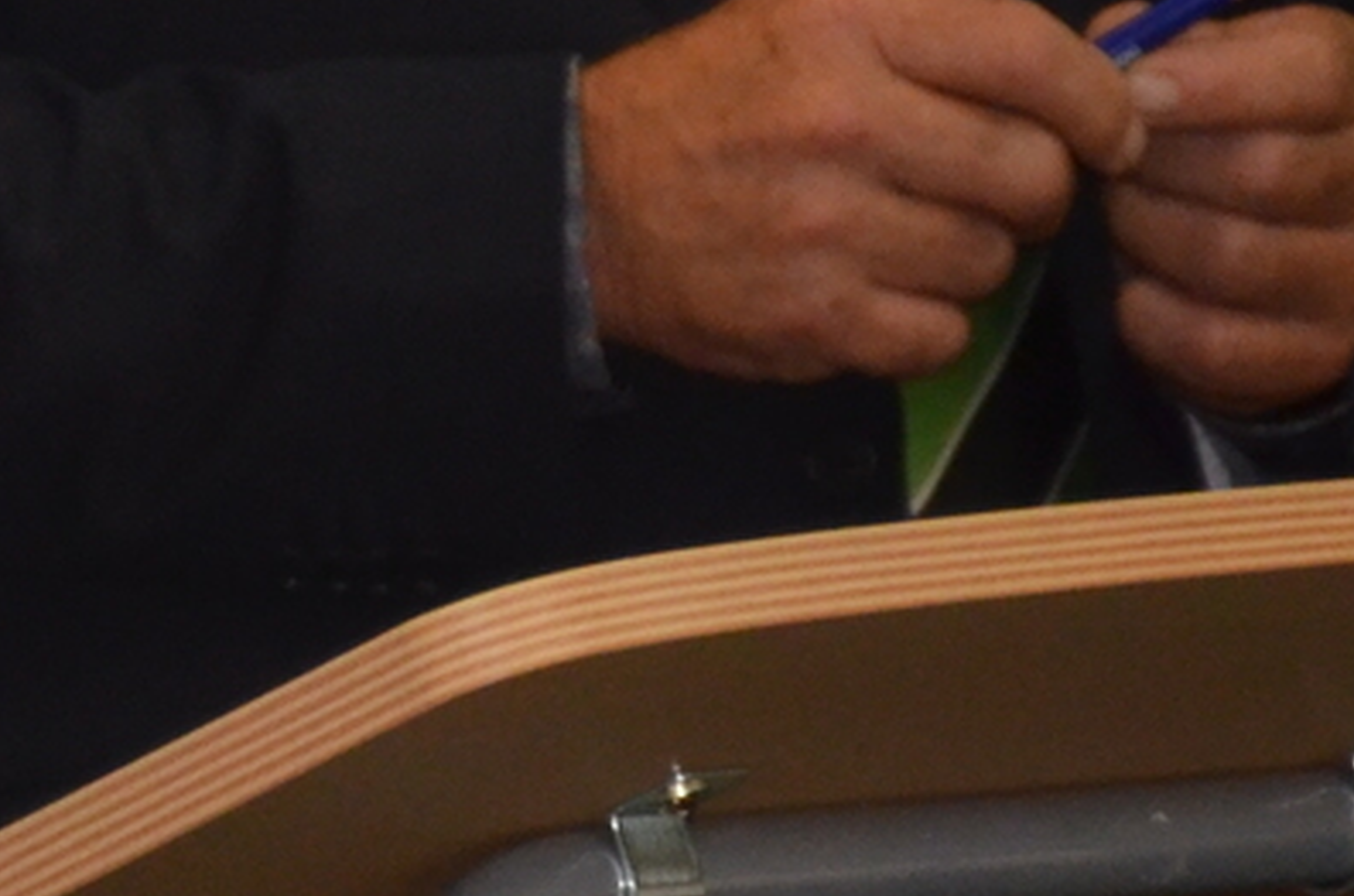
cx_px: -786
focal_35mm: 655
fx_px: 24576
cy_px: -811
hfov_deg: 3.1
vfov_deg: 2.1
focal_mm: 90
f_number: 7.1
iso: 800
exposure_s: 1/60
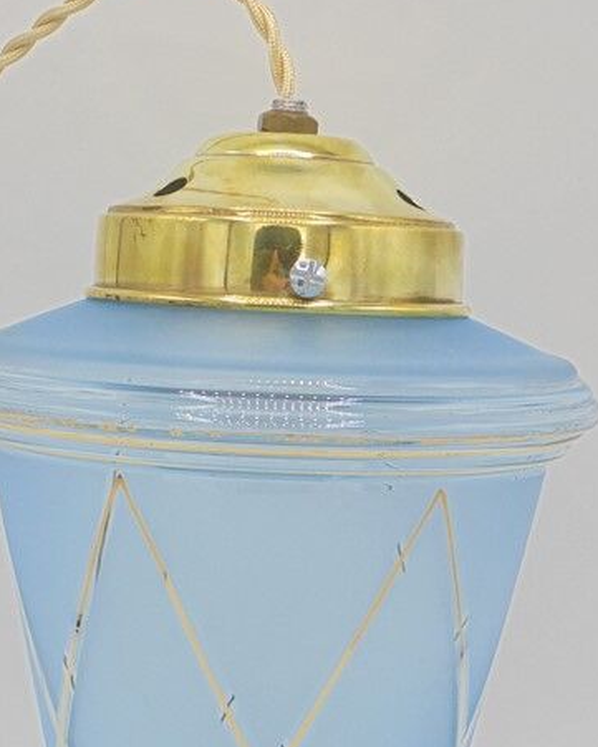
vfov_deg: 25.4
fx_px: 1637
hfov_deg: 20.7
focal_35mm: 74
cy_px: 565
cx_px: 291
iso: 100
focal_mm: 6.9
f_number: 4.2
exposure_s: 1/250
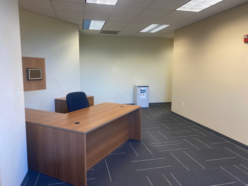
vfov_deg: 53.1
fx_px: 186
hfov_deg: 67.3
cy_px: 93
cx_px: 124
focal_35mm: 26
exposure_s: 1/60
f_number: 1.8
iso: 64
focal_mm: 4.25
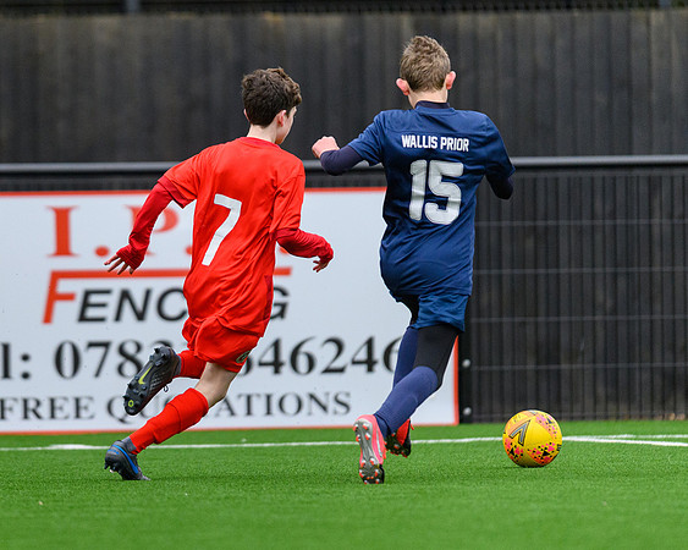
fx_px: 12596
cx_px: 148
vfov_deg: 2.5
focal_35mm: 619
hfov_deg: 3.1
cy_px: 305
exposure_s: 1/2000
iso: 3200
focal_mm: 400
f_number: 2.8
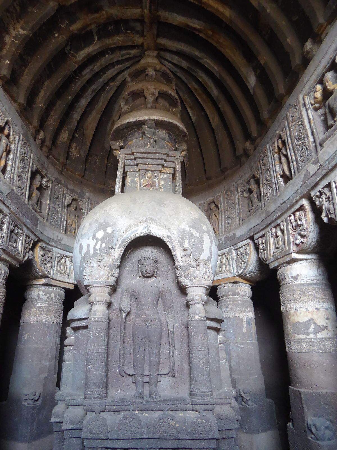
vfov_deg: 69.4
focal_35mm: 25
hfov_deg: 54.9
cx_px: 168
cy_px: 225
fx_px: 325
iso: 400
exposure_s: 1/25
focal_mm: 4.3
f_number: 3.3
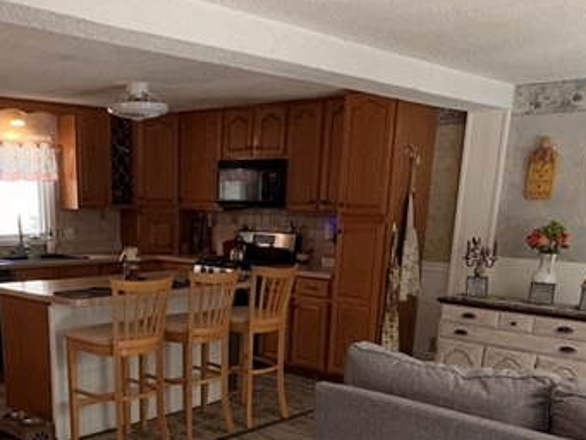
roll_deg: -0.3
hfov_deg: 44.1
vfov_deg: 32.2
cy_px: 419
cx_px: 192
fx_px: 711
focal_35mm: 42
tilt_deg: -19.0
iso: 40
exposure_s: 1/60
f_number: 2.2
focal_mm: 2.22
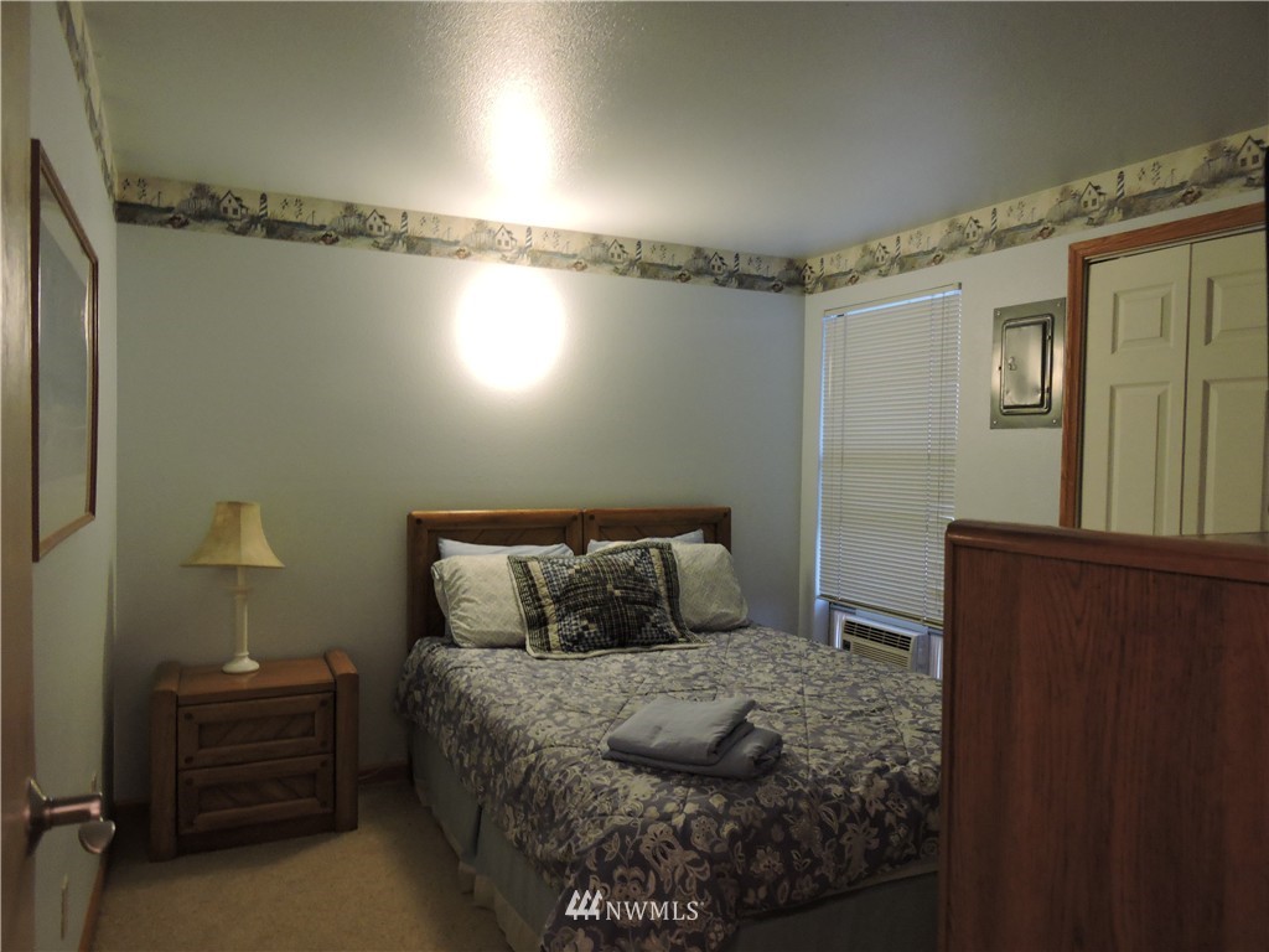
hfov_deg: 71.6
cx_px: 634
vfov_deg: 56.8
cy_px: 476
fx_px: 880
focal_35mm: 24
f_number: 3.3
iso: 400
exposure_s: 1/20
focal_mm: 4.3
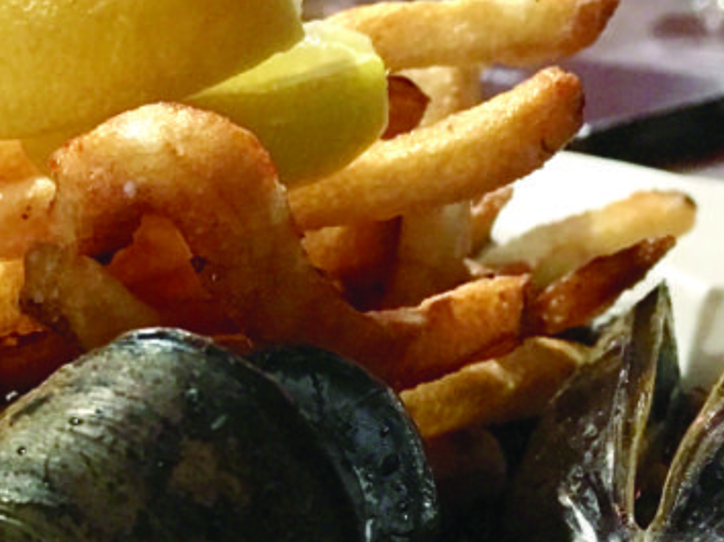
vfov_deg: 23.2
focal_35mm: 63
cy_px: 319
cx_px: 143
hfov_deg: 30.0
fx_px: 1317
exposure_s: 1/15
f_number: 2.2
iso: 500
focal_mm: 4.15
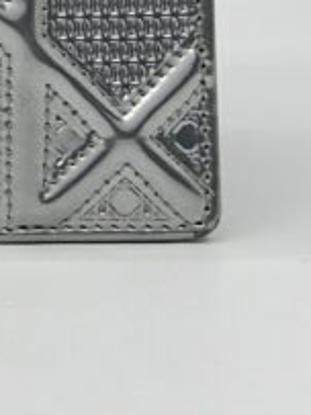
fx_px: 1571
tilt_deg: -5.8
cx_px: -456
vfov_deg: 14.2
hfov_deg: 9.8
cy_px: -194
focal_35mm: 131
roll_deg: +0.5
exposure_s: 1/357
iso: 50
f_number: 1.5
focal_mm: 5.7
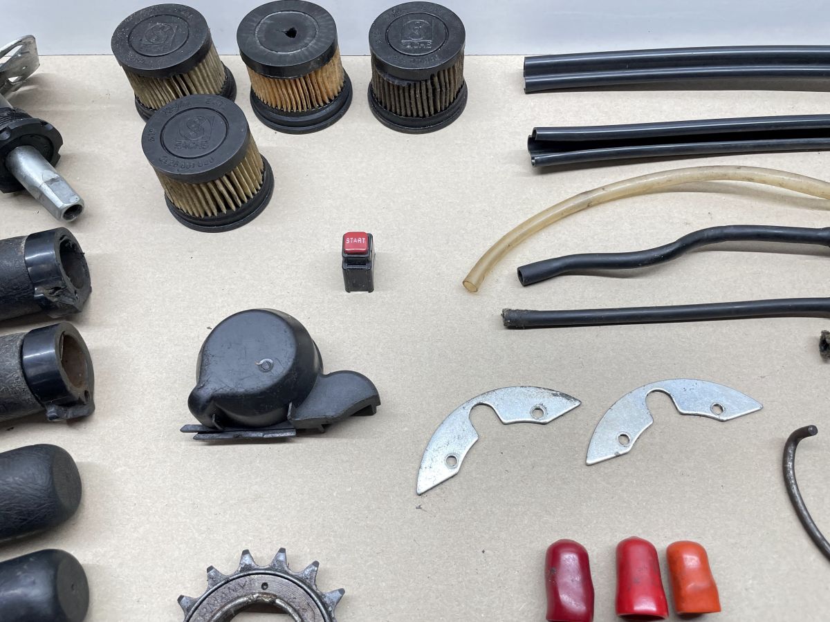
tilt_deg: -63.2
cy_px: 311
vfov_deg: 53.1
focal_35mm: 26
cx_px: 415
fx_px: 623
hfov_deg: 67.3
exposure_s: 1/100
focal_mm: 4.2
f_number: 1.6
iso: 80
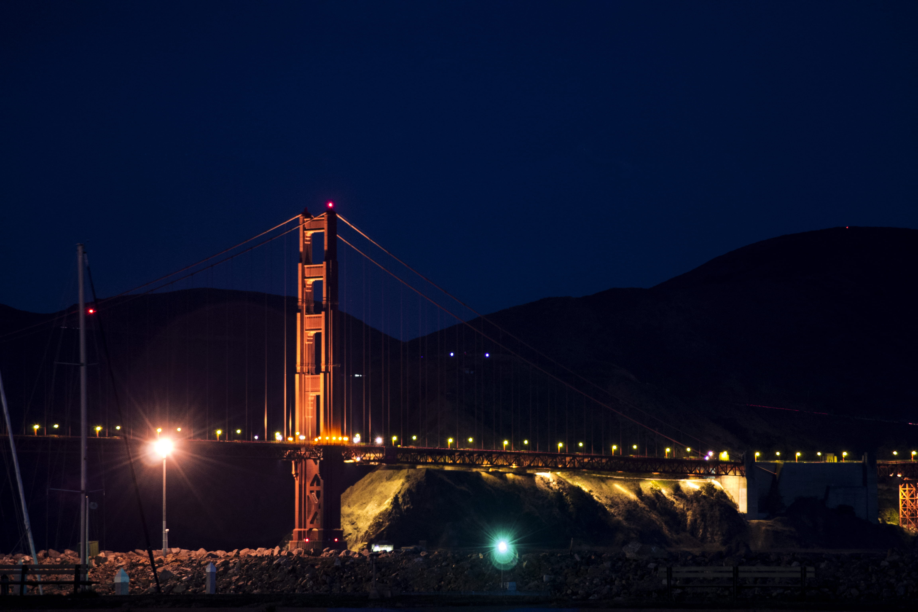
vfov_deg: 5.9
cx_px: 459
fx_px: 5928
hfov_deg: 8.9
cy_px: 306
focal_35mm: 232
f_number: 4.5
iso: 800
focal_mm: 155
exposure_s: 4
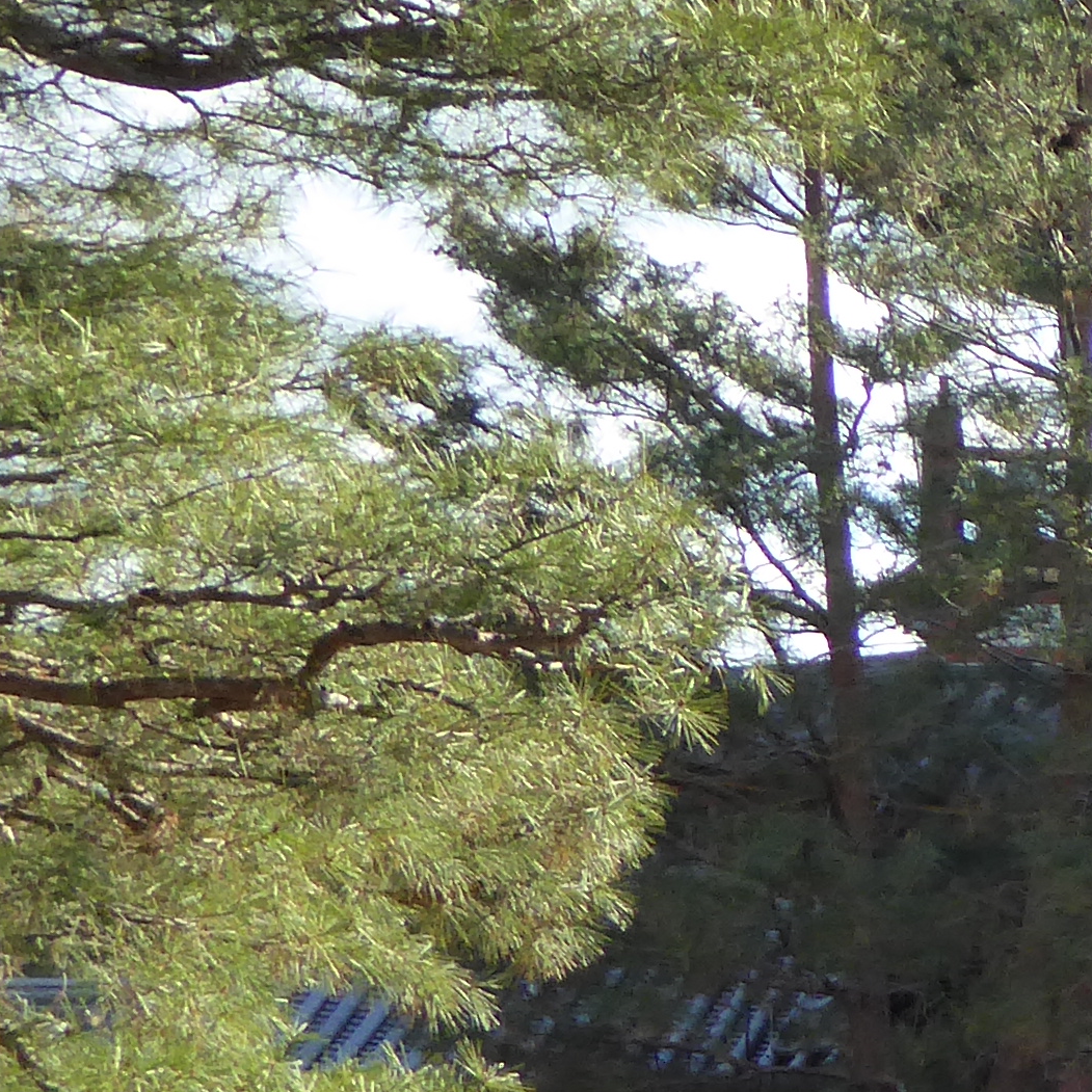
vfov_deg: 12.4
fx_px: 4997
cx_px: 2200
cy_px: 857
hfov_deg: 11.3
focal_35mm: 140
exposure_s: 1/320
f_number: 3.6
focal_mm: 5.8
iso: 160
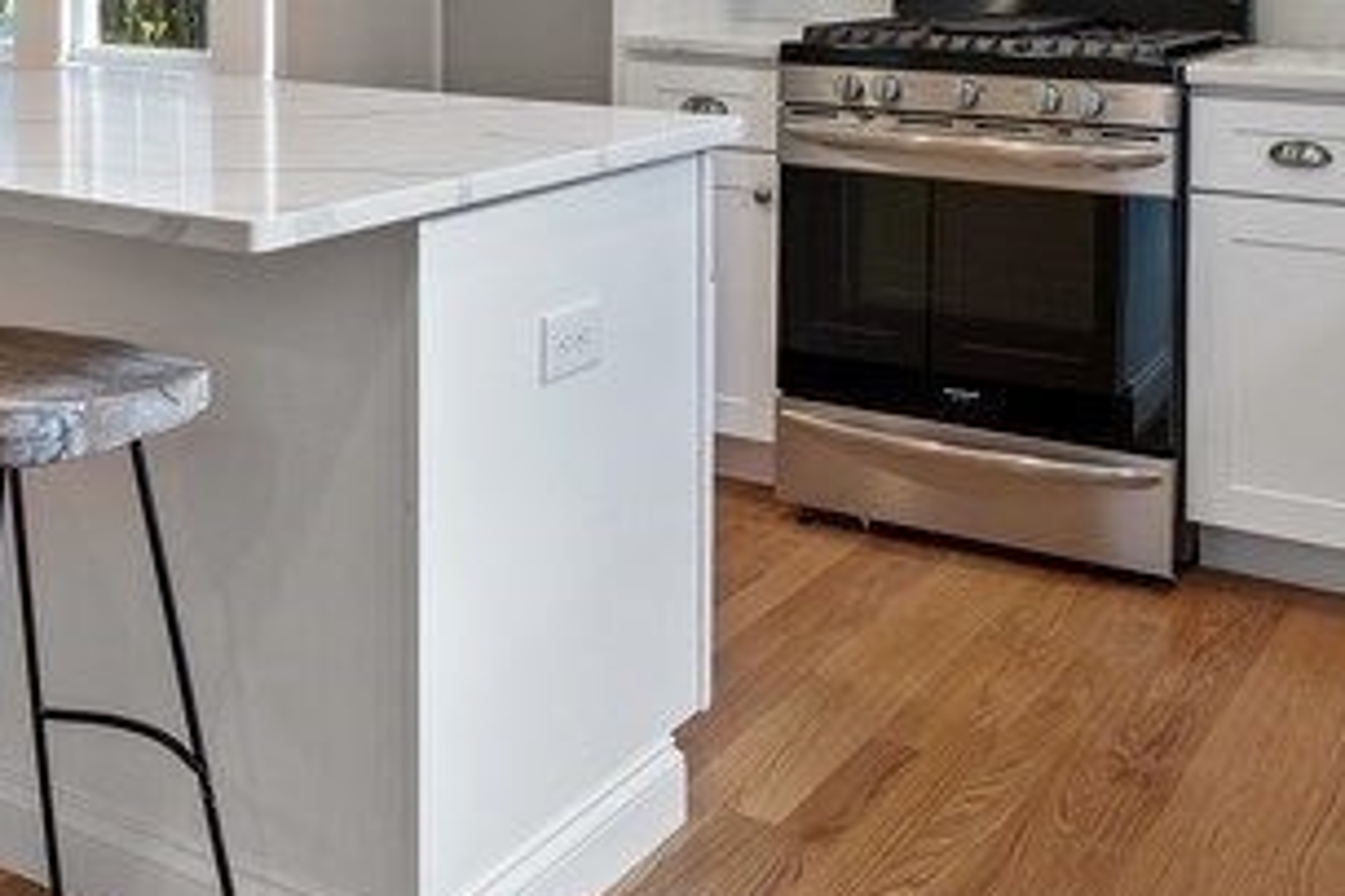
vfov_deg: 26.4
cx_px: 617
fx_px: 1755
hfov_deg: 41.9
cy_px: -86
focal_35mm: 47
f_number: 8
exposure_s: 1/500
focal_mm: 14
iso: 1250
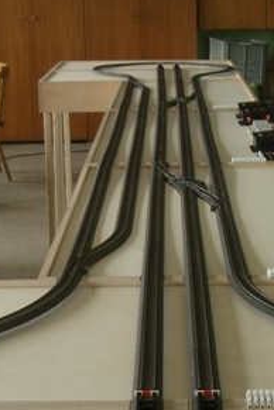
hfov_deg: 17.1
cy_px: 286
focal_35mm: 80
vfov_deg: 25.2
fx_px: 913
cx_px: 141
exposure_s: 1/25
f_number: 2.6
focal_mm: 5.8
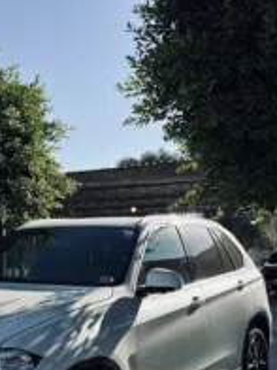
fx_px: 523
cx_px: 36
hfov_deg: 28.7
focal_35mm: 49
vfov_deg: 38.8
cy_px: 221
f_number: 1.78
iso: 80
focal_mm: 6.86
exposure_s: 1/2732
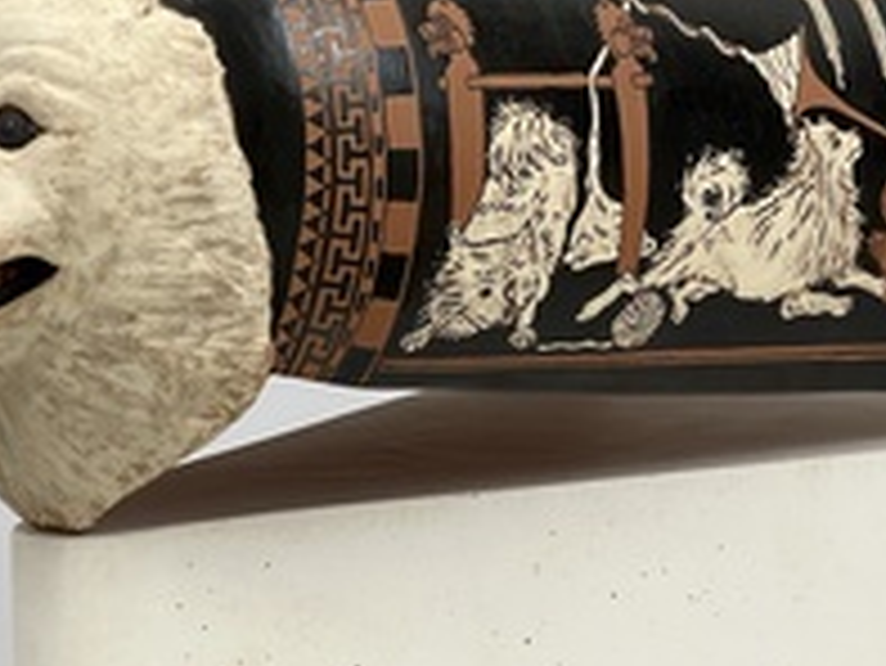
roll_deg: +0.0
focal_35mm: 143
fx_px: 3662
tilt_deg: -5.5
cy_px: 81
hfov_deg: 13.8
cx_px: 497
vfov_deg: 10.3
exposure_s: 1/50
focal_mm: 9
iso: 320
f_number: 2.8
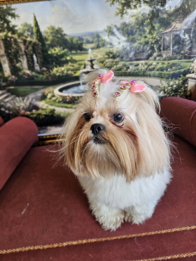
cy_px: 130
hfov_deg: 58.9
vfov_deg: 73.9
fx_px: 174
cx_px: 98
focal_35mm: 23
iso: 125
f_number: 1.8
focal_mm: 5.4
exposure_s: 1/207
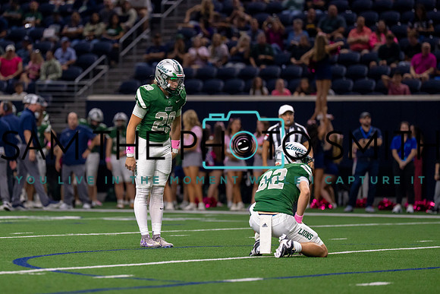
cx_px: 155
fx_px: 3368
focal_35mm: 276
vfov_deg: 5.0
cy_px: 138
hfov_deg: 7.5
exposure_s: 1/1000
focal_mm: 200
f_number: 2.8
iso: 2000
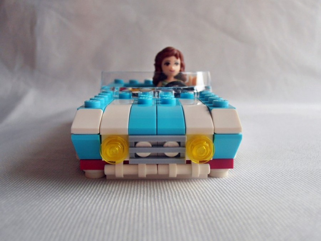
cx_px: 160
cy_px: 120
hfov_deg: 50.1
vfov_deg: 38.7
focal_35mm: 37
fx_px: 343
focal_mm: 6.61
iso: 100
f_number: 3.9
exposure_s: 1/40
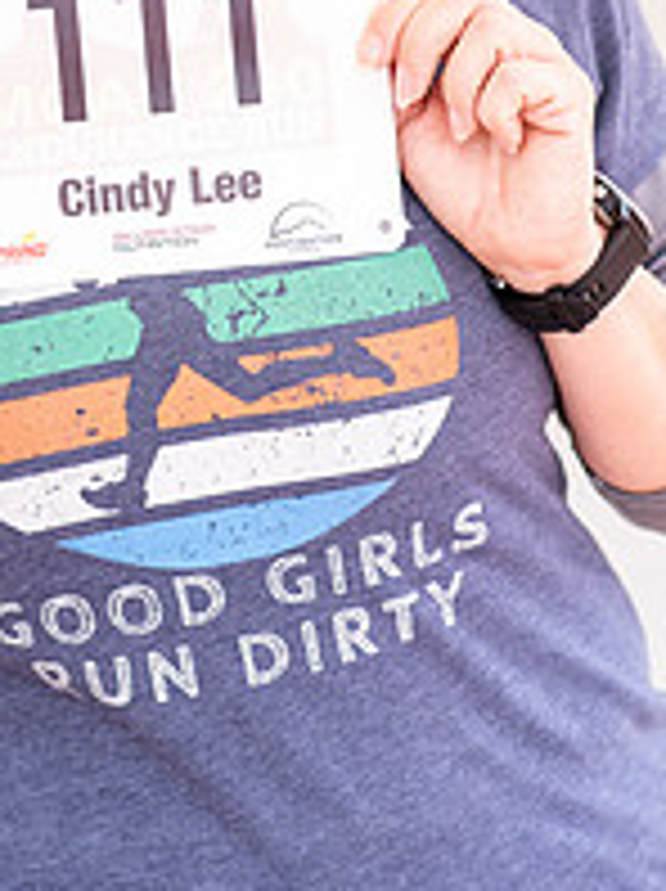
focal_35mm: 186
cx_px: 86
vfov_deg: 10.6
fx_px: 4782
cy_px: 18
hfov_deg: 7.9
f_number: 3.2
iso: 250
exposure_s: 1/200
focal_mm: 85
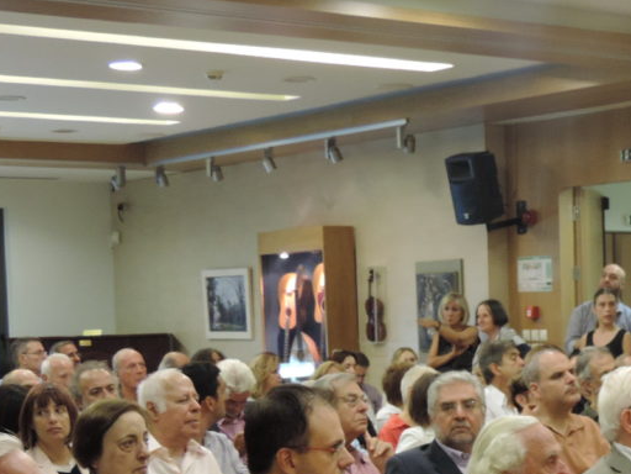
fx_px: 1713
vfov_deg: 15.5
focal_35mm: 94
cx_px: 600
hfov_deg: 20.3
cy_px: 463
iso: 400
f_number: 3.5
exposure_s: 1/15
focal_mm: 8.3
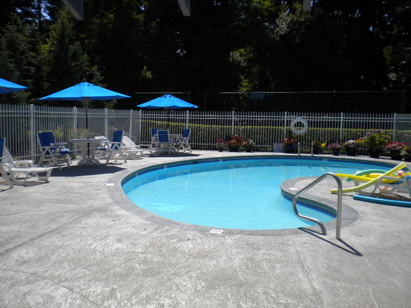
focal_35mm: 35
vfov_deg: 40.7
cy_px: 154
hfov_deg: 52.6
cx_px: 206
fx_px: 416
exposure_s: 1/846
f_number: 4.6
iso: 80
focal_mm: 6.3
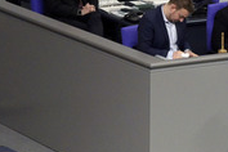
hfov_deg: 8.0
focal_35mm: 255
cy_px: 71
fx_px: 1615
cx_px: 207
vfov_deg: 5.4
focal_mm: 100
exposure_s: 1/320
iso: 5000
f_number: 5
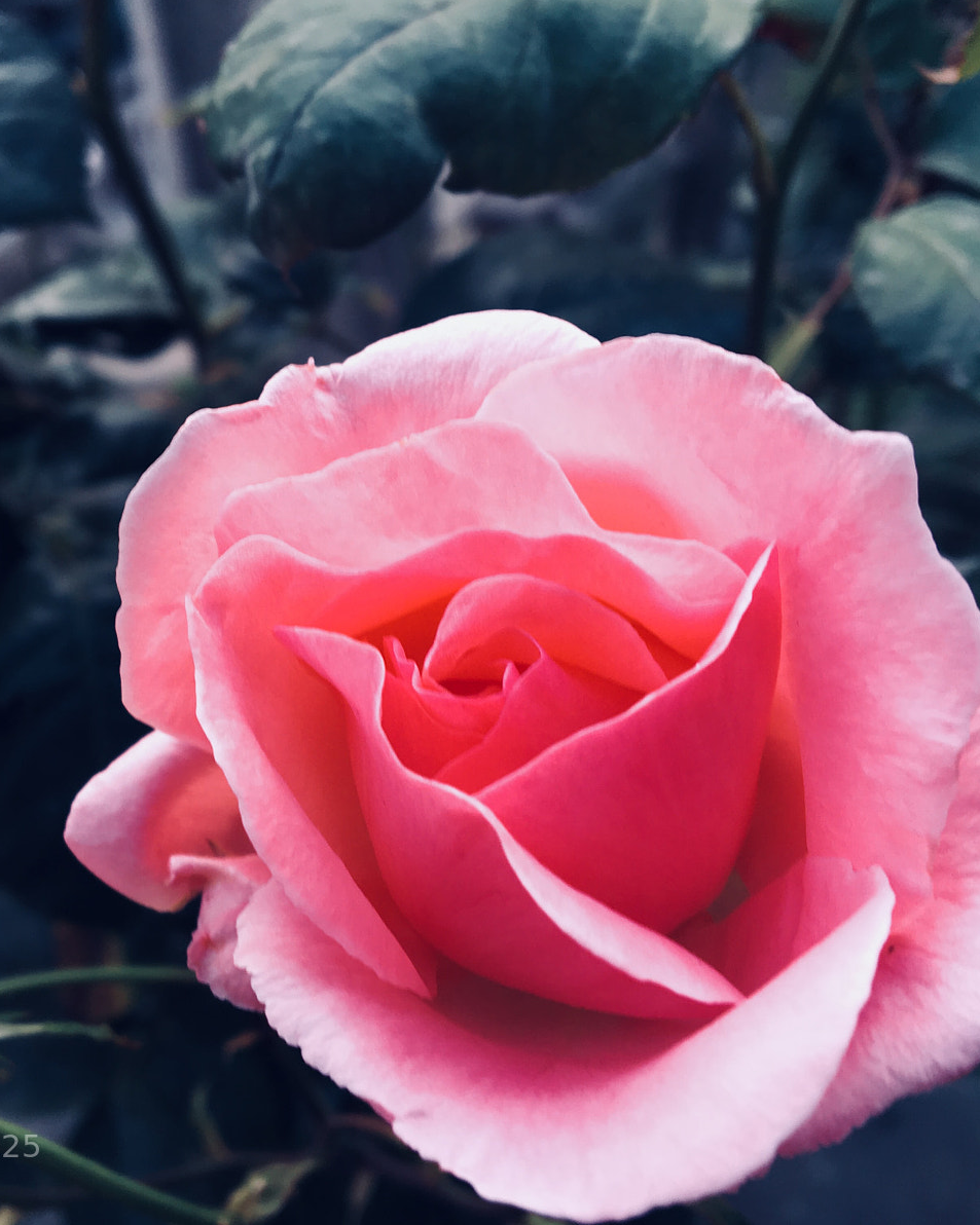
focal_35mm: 38
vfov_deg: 47.9
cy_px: 610
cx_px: 325
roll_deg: +6.3
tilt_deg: -39.6
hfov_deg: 38.7
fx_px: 1378
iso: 32
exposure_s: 1/50
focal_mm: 4.15
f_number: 2.2
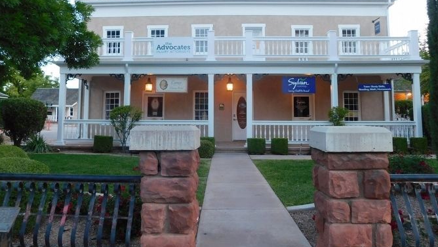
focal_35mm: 30
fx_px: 348
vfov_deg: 38.7
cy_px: 94
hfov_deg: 64.2
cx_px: 204
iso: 160
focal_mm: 4
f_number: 3
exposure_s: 1/30
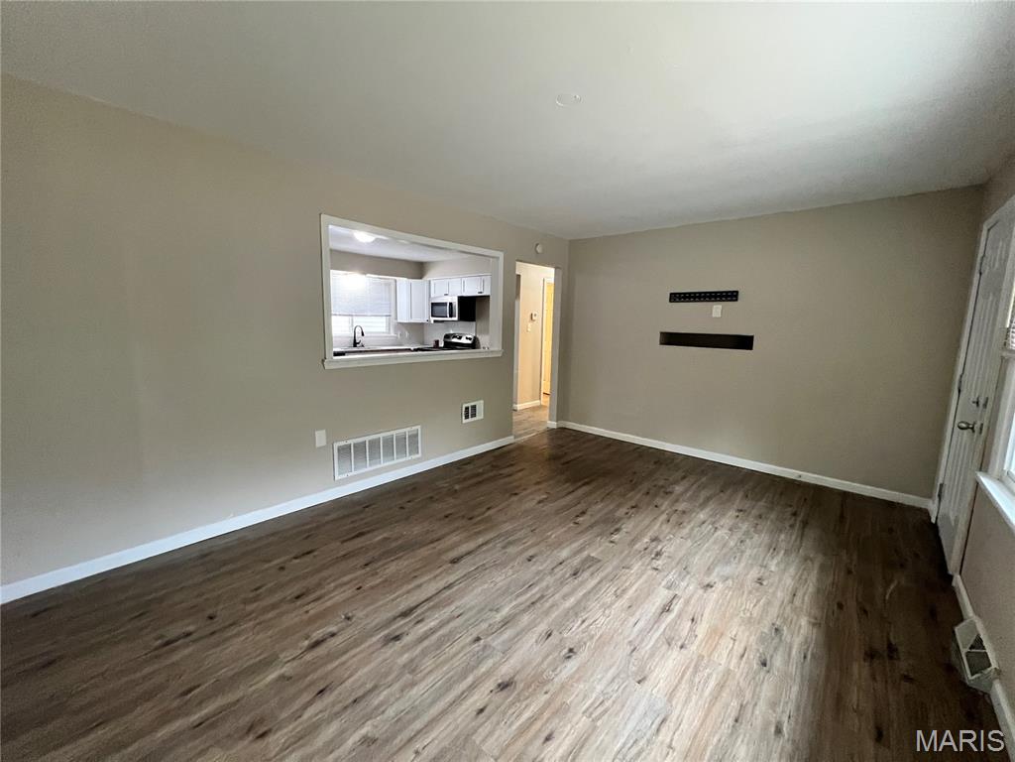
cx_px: 508
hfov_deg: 106.2
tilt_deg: -8.5
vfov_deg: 89.9
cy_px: 381
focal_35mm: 13
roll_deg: -1.0
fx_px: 381
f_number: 1.8
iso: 500
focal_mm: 1.57
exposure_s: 1/60
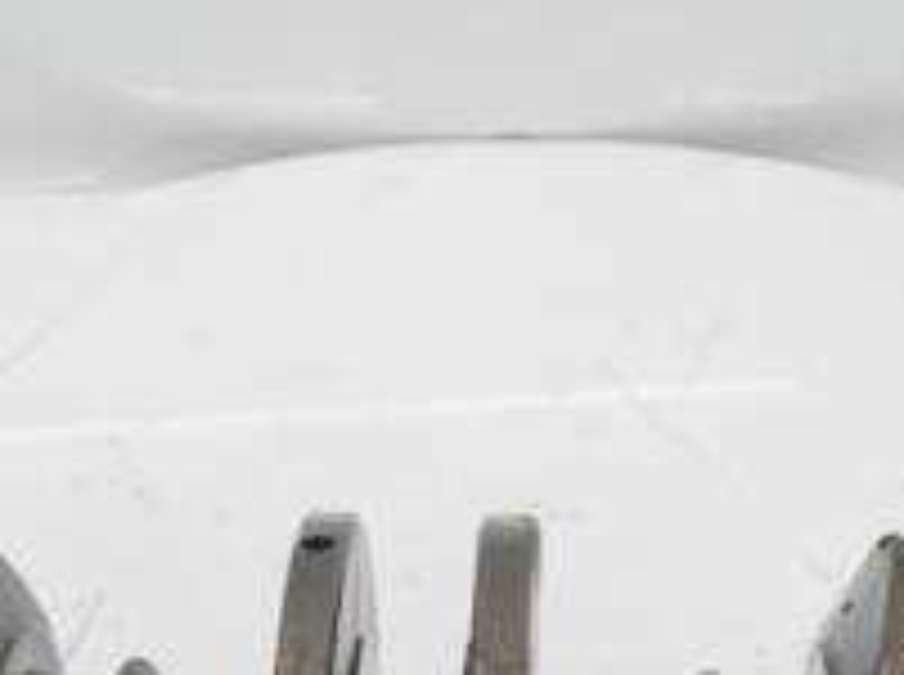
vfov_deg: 20.5
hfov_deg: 29.0
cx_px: 432
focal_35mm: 67
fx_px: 1747
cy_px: 806
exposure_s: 1/125
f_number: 3.5
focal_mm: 14
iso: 1000
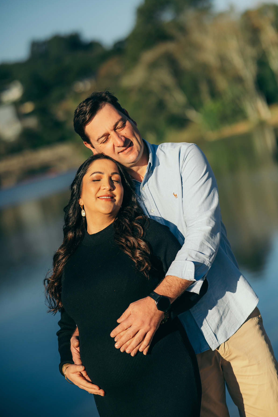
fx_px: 996
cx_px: 140
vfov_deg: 23.6
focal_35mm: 86
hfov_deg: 15.9
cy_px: 208
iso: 125
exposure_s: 1/8000
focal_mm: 85
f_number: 2
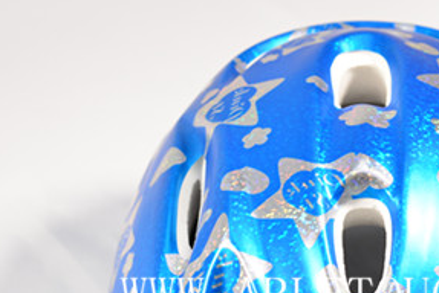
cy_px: 300
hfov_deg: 16.2
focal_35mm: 125
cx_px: 361
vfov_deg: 10.9
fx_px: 1526
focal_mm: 50
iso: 320
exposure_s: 1/80
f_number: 7.1
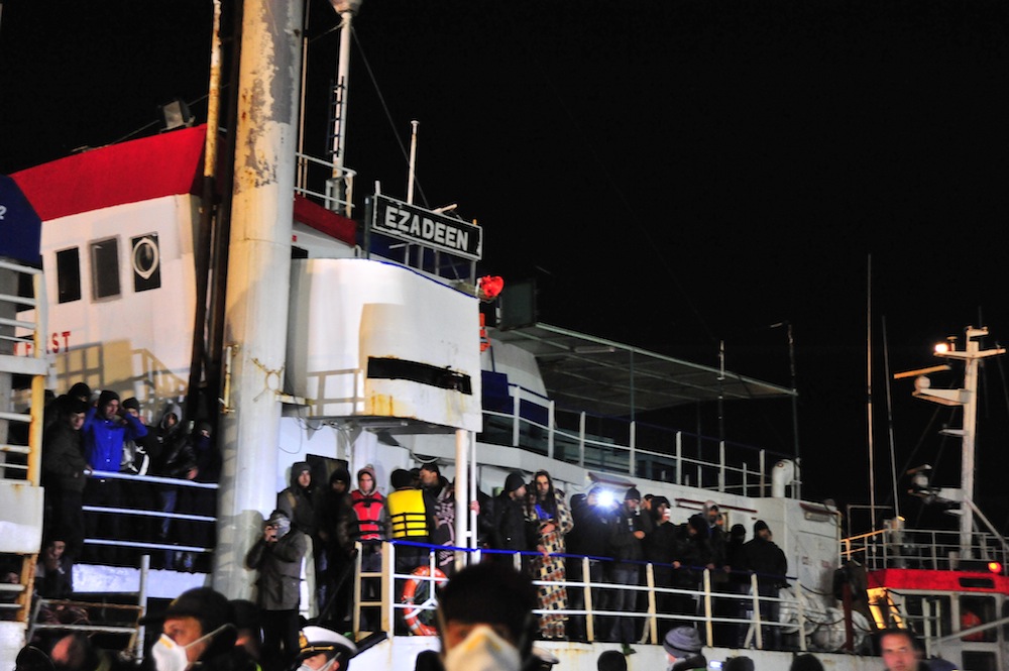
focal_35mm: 60
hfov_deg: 33.4
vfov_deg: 22.6
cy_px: 336
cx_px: 504
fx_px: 1680
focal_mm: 60
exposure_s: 1/30
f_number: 4
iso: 6400
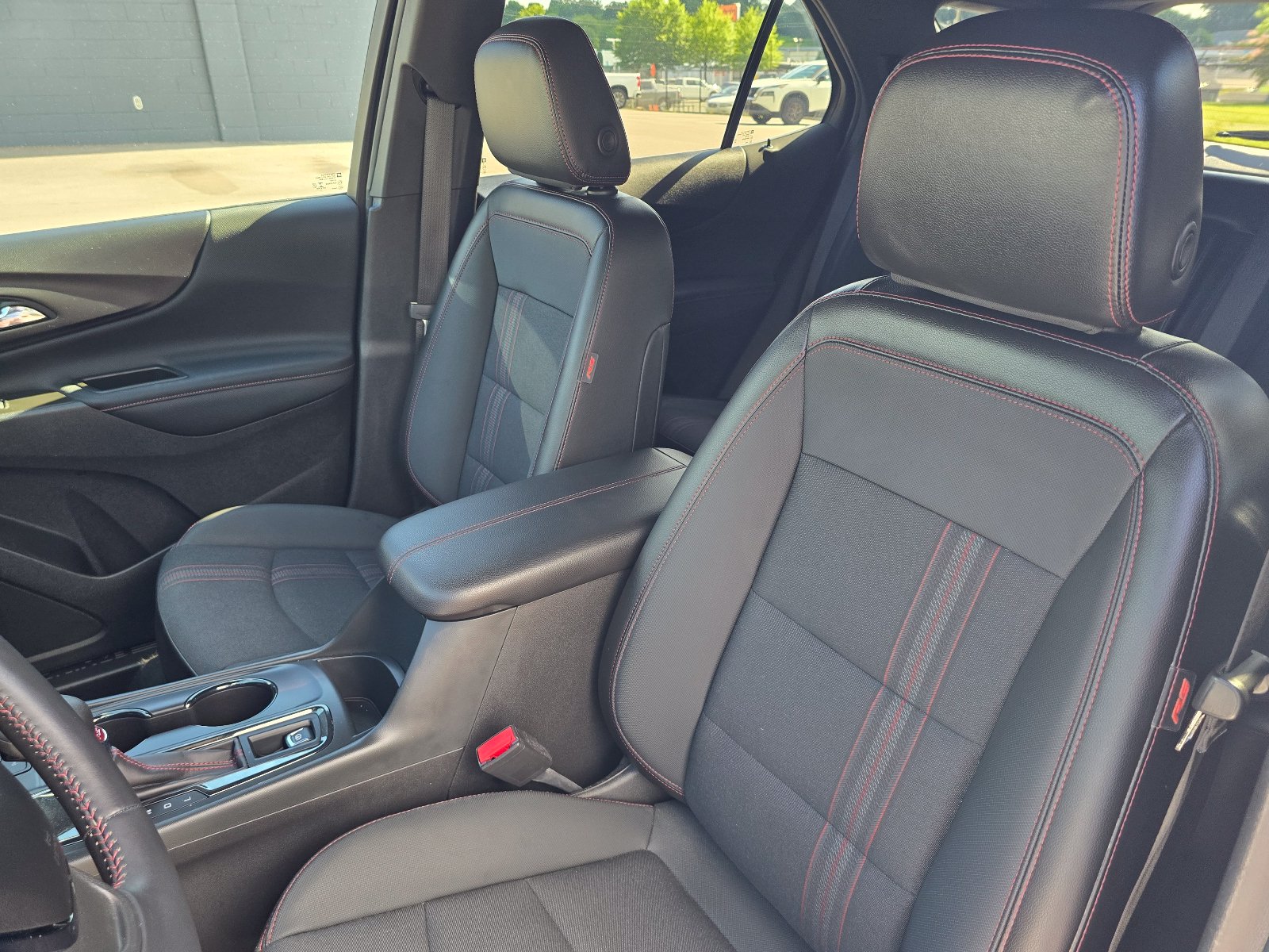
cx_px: 634
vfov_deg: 58.9
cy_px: 476
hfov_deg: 73.9
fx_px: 843
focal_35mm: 23
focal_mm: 6.3
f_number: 1.7
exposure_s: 1/182
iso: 160
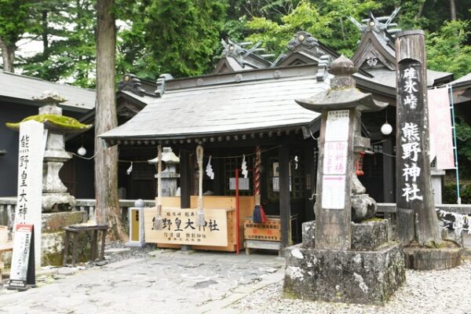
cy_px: 157
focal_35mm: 32
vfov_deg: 41.1
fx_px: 419
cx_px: 236
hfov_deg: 58.7
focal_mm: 32
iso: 64
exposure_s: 1/80
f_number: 4.5
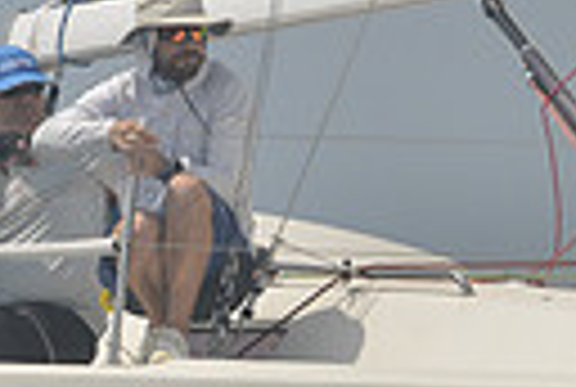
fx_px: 17417
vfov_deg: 1.3
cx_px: 405
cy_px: 394
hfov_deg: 1.9
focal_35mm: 1086
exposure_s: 1/1000
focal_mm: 240
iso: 280
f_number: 10
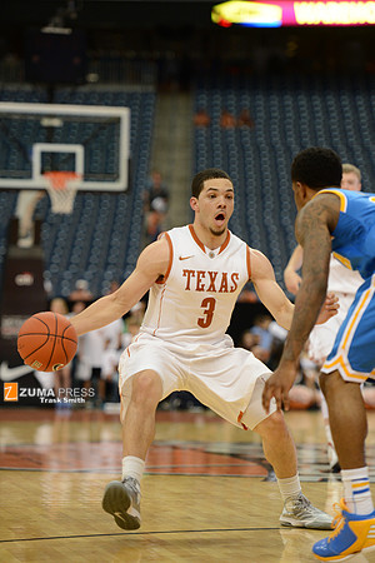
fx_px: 2187
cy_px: 282
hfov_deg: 9.8
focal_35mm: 140
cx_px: 188
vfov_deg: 14.7
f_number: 2.8
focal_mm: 140
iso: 2000
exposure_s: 1/1250
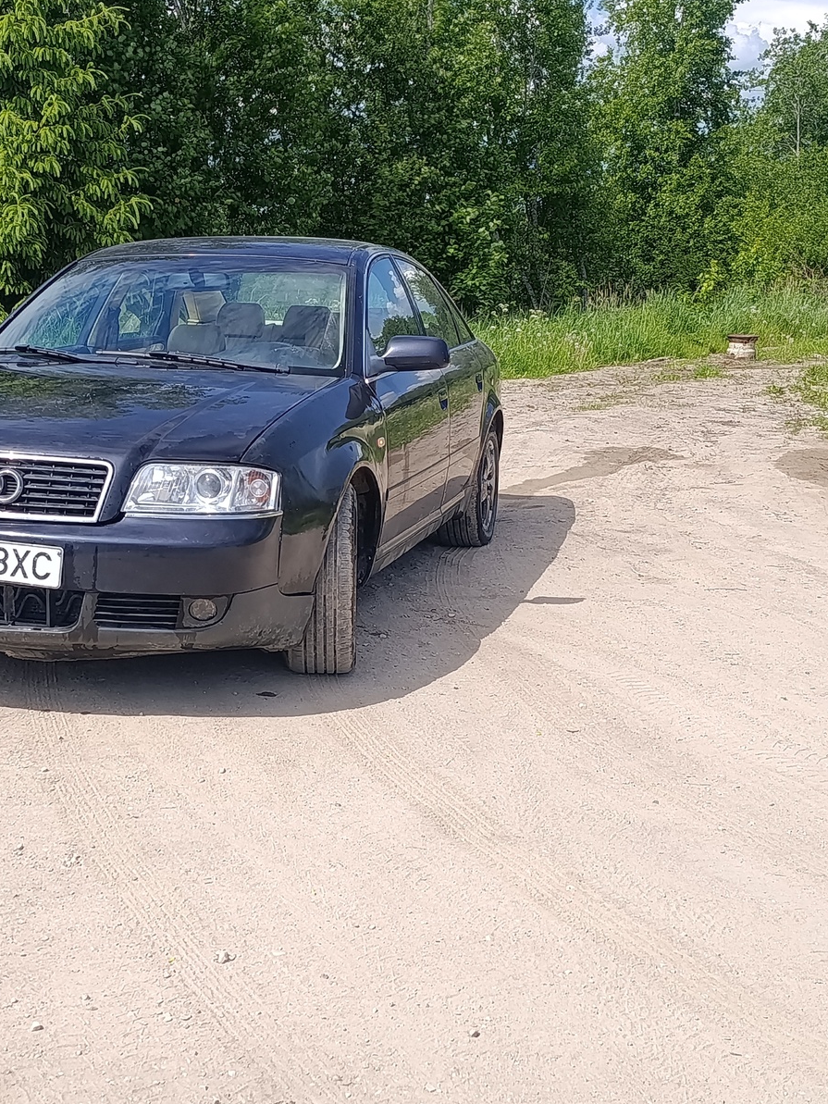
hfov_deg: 30.2
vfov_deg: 40.4
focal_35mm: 47
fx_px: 1499
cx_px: 175
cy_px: 553
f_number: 1.65
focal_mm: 6.11
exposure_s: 1/637
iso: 50
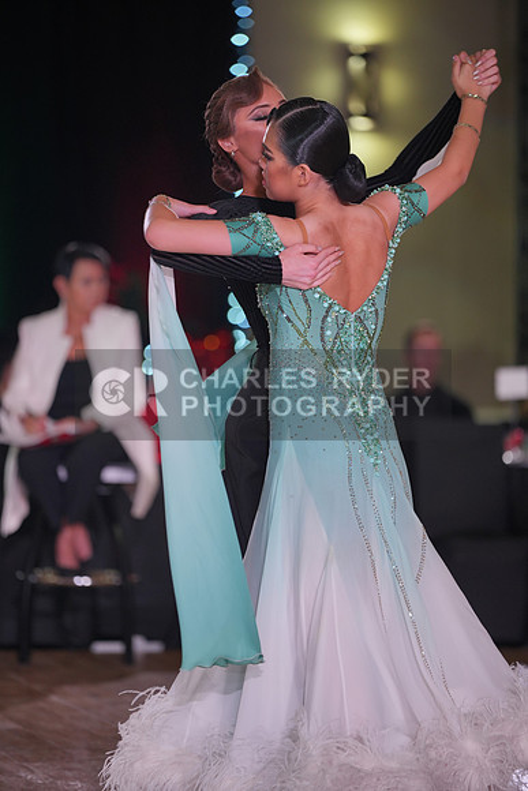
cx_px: 264
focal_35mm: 168
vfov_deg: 12.2
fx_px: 3694
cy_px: 396
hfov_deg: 8.2
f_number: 2.8
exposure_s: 1/400
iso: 800
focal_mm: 168
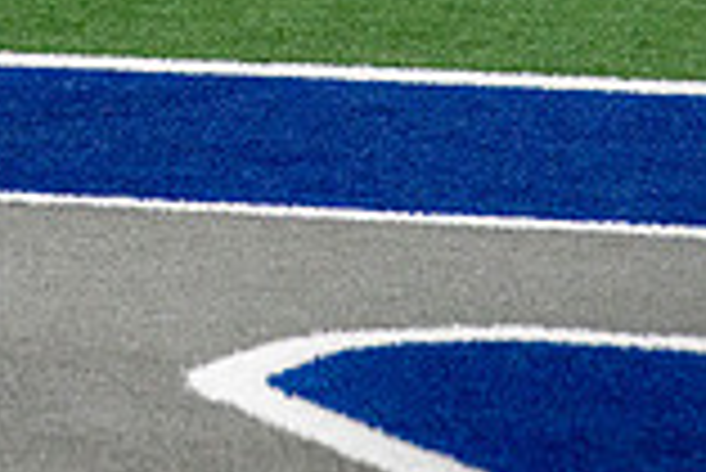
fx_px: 6831
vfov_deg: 3.9
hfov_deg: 5.8
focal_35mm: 348
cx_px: -532
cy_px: -377
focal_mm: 70
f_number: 2.8
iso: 4000
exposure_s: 1/2000
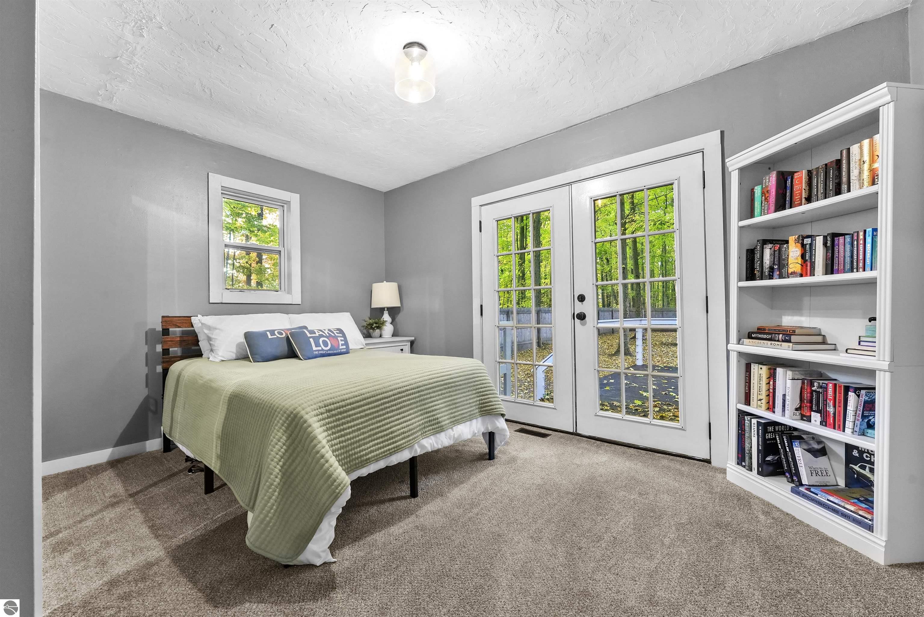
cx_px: 462
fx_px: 359
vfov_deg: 81.3
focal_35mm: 14
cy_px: 308
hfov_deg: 104.2
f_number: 10
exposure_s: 1/4
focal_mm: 14
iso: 2000
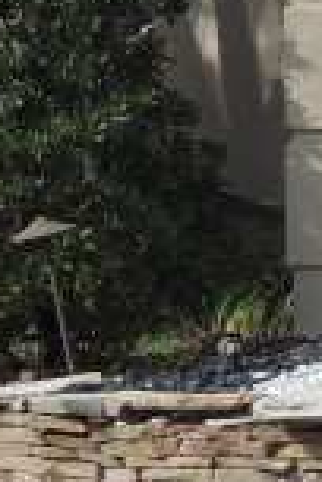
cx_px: 1061
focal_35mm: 381
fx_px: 5111
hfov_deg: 3.5
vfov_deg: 5.4
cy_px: 167
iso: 80
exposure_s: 1/640
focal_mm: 12.4
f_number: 3.9
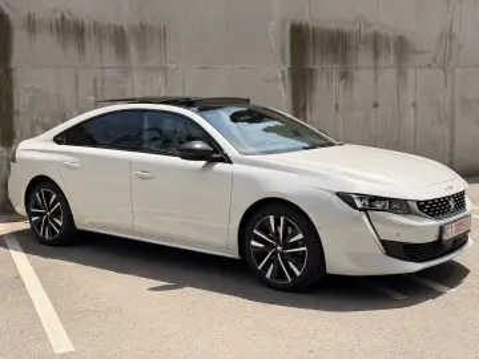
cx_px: 240
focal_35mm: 48
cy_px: 180
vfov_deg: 30.3
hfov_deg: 39.7
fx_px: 664
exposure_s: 1/5587
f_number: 1.78
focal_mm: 6.76
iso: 80
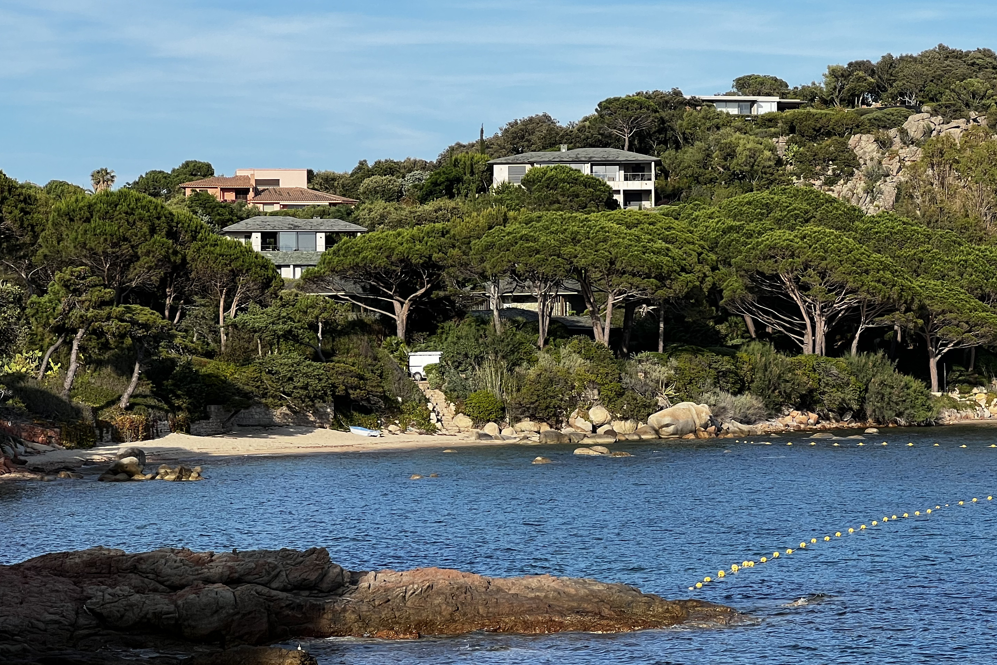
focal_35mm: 112
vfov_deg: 12.2
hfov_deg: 18.2
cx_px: 611
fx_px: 3102
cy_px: 434
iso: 32
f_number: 2.8
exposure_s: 1/490
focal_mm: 9
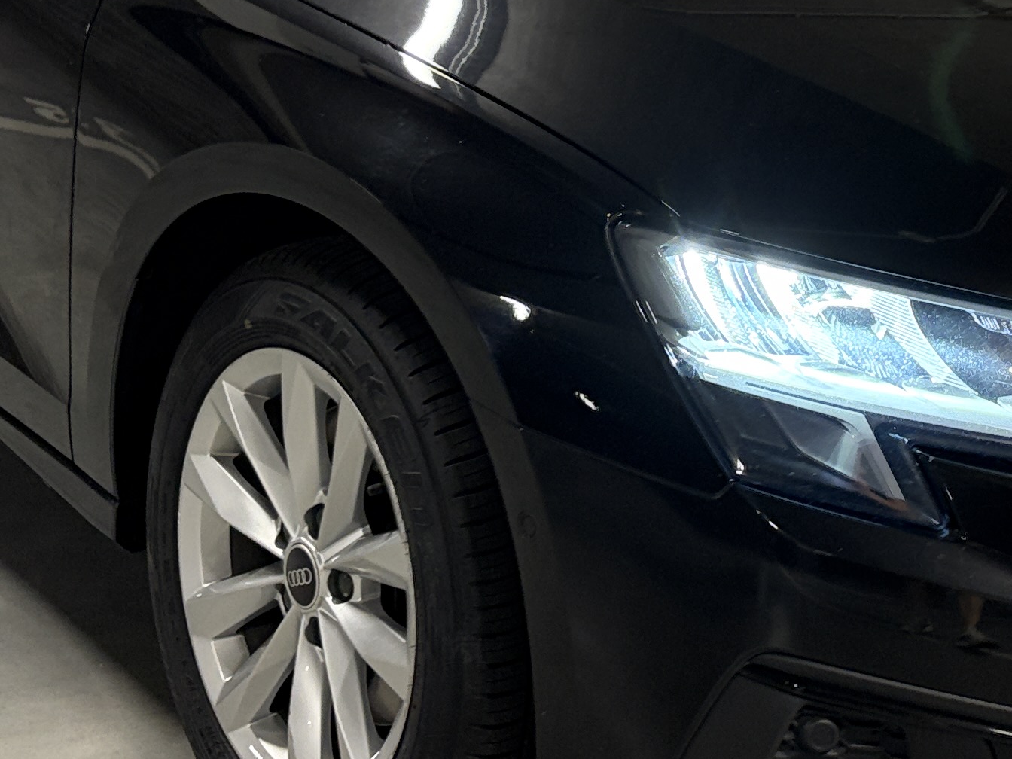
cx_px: 675
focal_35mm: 78
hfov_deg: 24.9
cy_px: 20
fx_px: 2280
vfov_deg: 18.5
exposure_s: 1/51
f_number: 1.6
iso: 320
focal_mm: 5.96
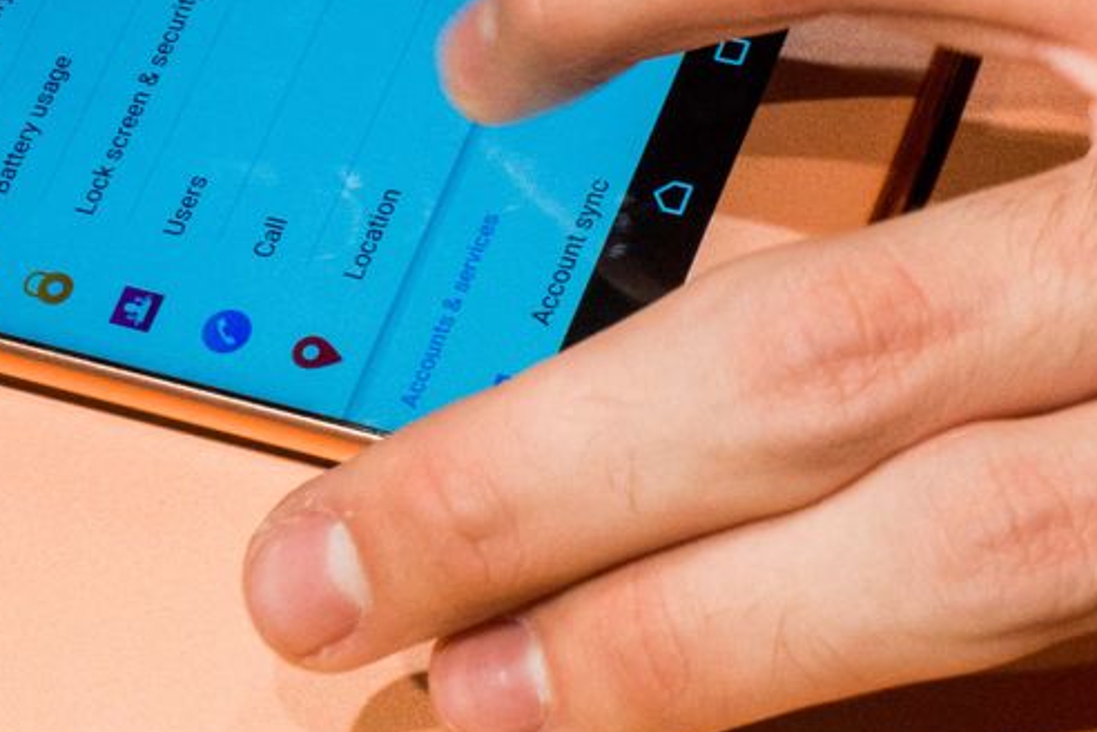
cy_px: -143
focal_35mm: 91
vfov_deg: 14.5
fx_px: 2773
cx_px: 644
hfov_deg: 22.4
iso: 2000
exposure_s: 1/40
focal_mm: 35
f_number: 16
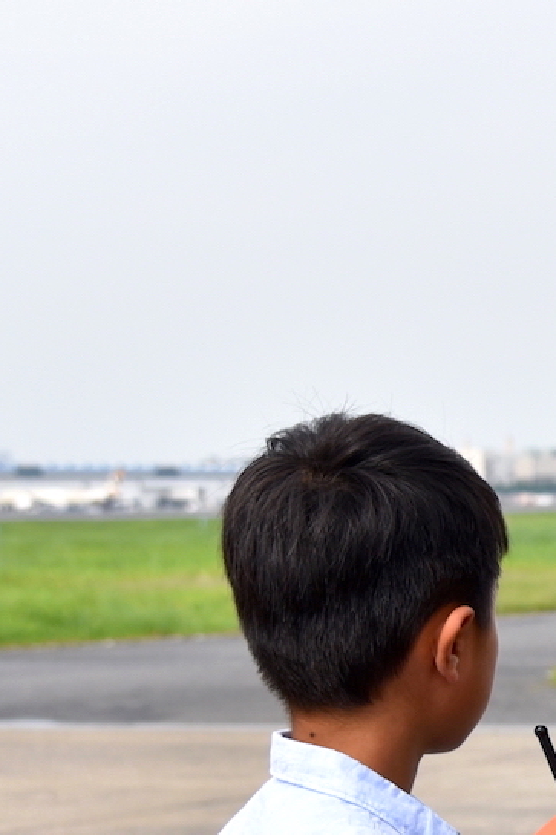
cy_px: 696
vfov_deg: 15.2
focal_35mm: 134
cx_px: 1265
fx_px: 3106
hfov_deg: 9.3
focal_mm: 38
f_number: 5
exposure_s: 1/1250
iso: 400
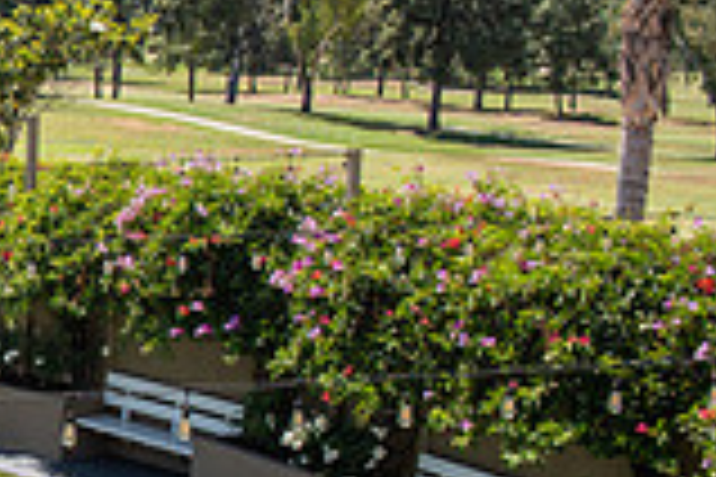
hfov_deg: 15.4
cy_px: 394
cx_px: -513
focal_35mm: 117
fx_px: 2327
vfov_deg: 11.7
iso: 100
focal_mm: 32
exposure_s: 1/250
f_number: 8
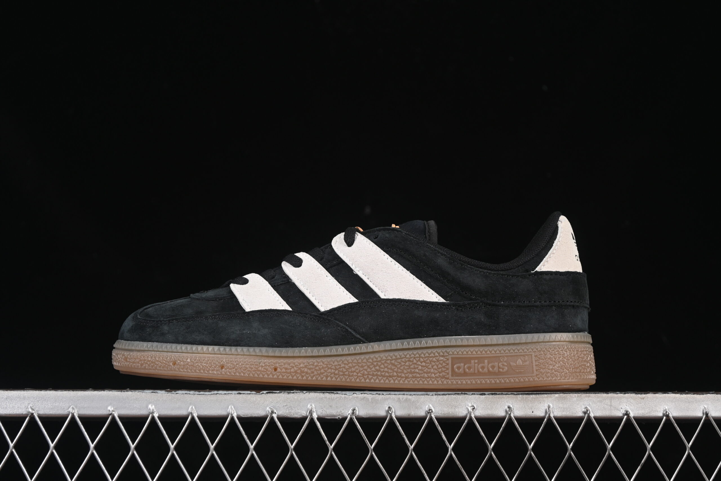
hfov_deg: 27.0
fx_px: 1502
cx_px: 360
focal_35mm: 75
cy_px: 240
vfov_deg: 18.2
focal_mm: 50
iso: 160
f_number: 6.3
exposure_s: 1/60
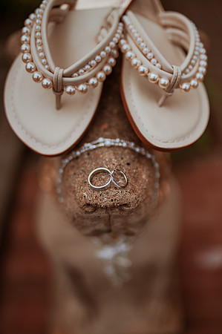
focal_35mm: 35
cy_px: 167
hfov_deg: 37.8
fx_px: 324
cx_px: 111
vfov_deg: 54.5
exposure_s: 1/8000
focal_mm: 35
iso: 200
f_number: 1.4
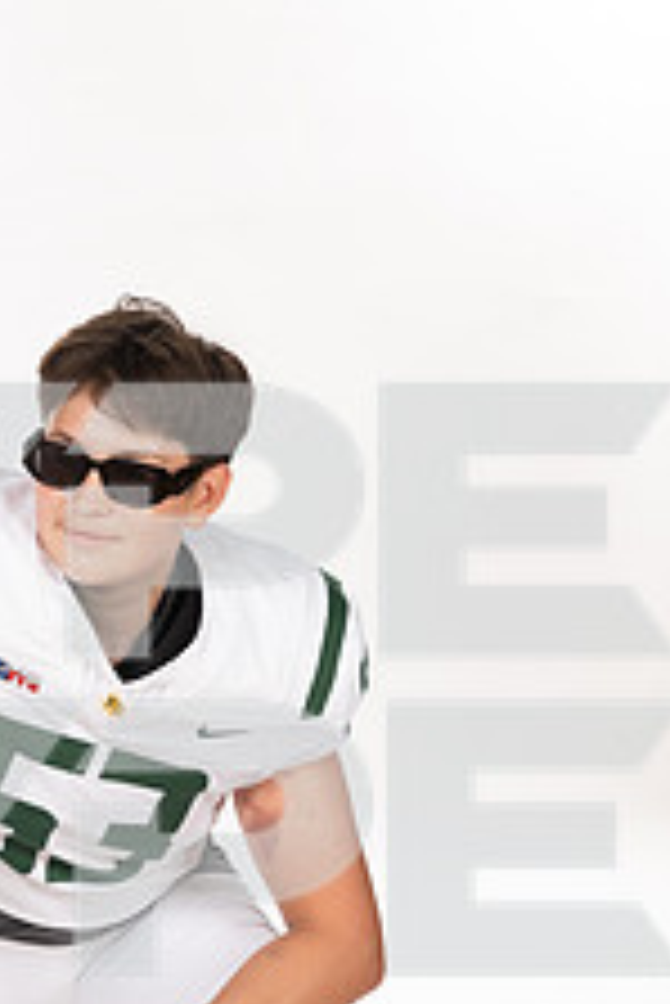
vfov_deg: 19.2
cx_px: 22
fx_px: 2926
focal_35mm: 105
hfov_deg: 12.9
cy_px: 842
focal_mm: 52
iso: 640
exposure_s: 1/400
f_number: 8
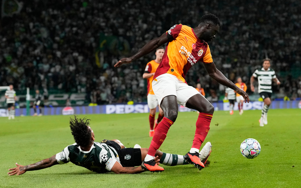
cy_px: 88
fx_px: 1230
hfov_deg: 13.9
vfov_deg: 8.7
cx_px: 151
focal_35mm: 150
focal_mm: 98
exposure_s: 1/2000
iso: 3200
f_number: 3.5
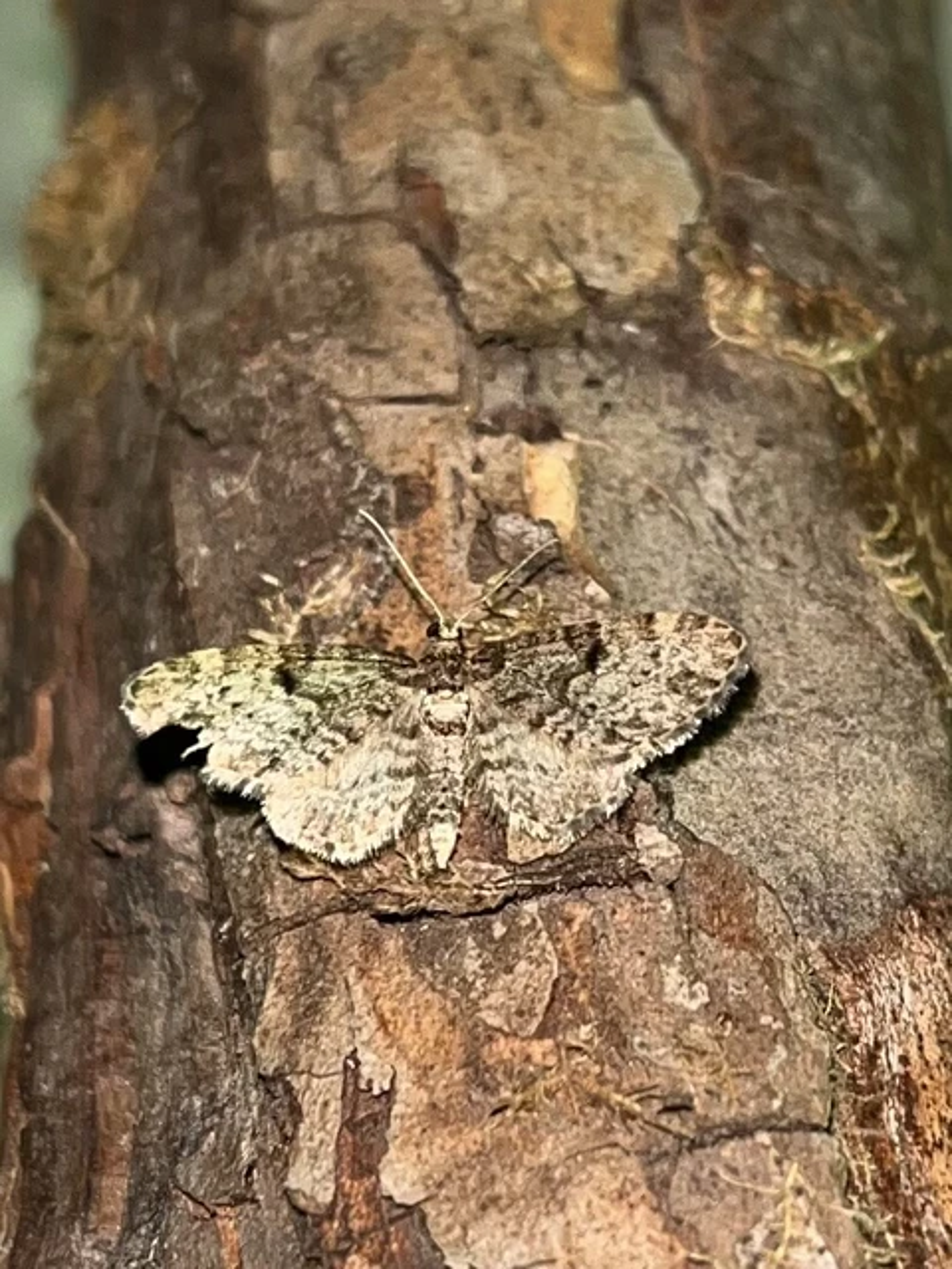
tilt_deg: -50.9
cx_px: 476
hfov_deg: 53.1
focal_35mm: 26
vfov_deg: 67.3
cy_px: 634
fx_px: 953
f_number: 1.6
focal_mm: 5.1
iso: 32
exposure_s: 1/400
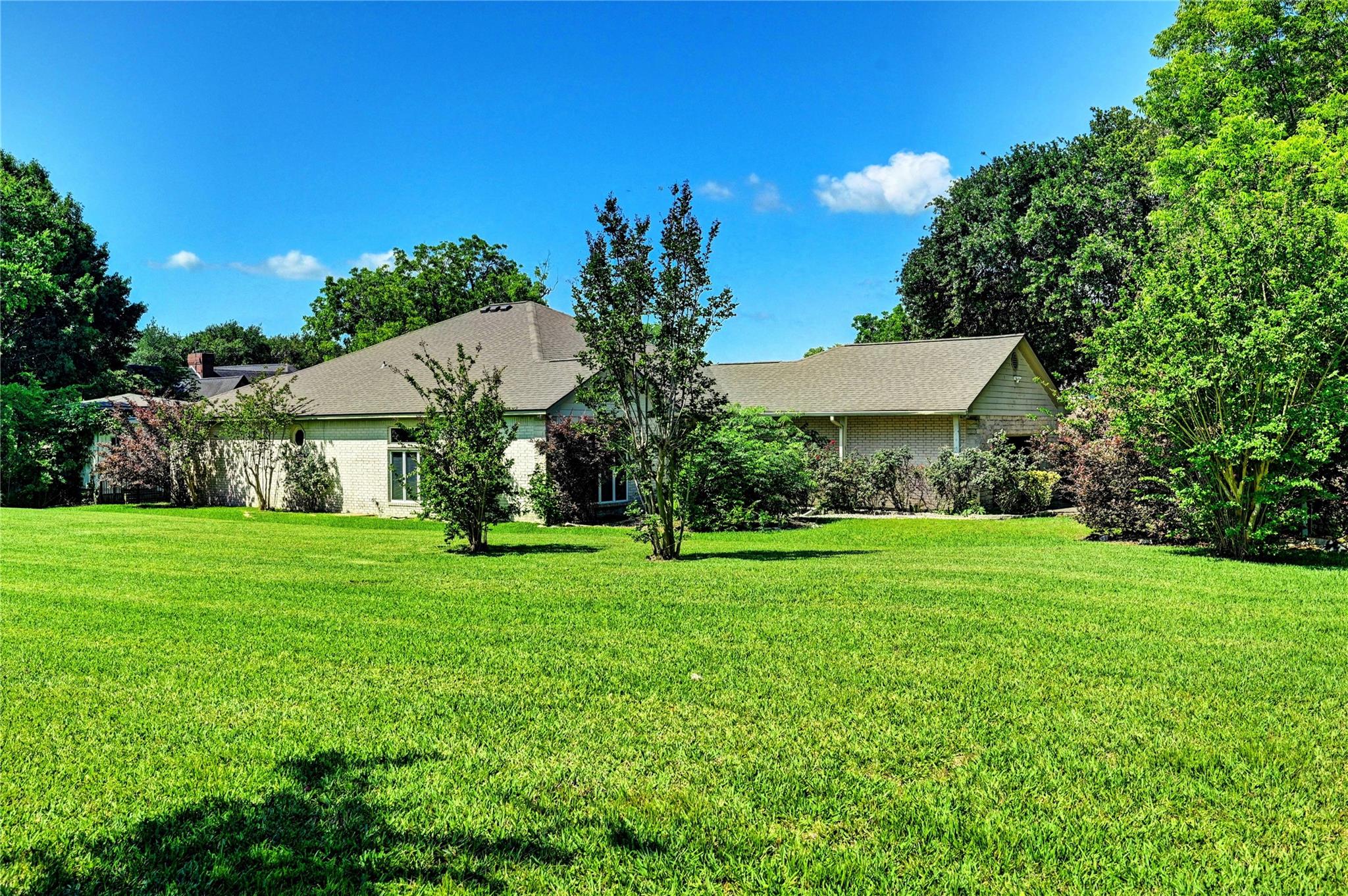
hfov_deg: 62.0
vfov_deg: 43.5
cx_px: 674
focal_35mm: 30
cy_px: 448
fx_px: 1122
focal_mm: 30
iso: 400
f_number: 8
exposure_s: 1/800
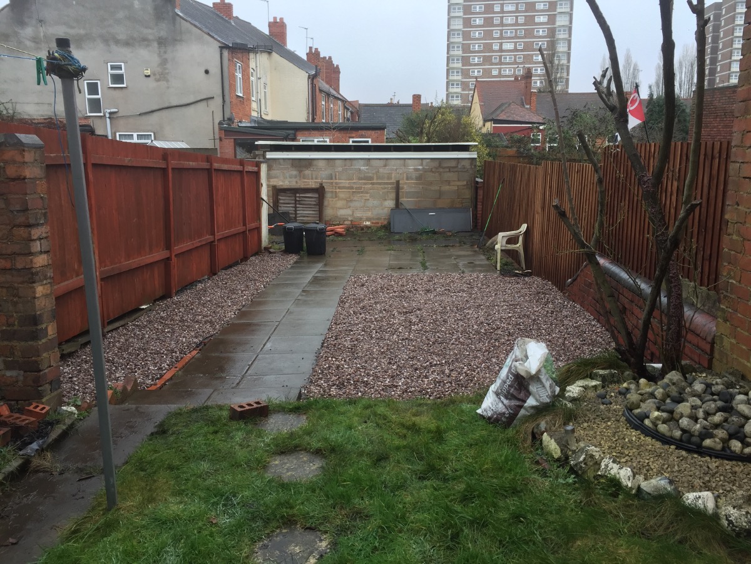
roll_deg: +1.1
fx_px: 629
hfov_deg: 61.7
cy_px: 282
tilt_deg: -10.4
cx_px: 376
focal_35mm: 29
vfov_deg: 48.2
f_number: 2.2
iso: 40
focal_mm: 4.15
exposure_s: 1/100
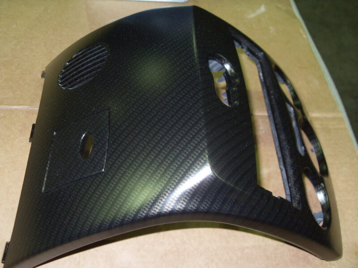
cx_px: 179
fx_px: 362
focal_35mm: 35
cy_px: 134
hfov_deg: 52.6
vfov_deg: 40.7
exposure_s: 1/45
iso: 100
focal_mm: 6.3
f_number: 2.8
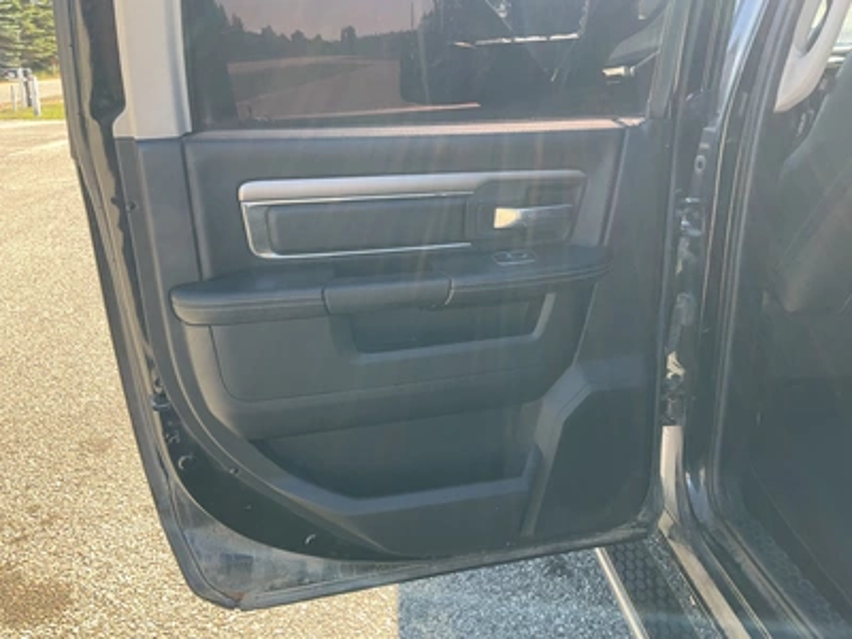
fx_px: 714
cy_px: 320
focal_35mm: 29
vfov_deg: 48.2
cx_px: 426
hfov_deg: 61.7
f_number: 1.8
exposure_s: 1/133
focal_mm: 3
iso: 16
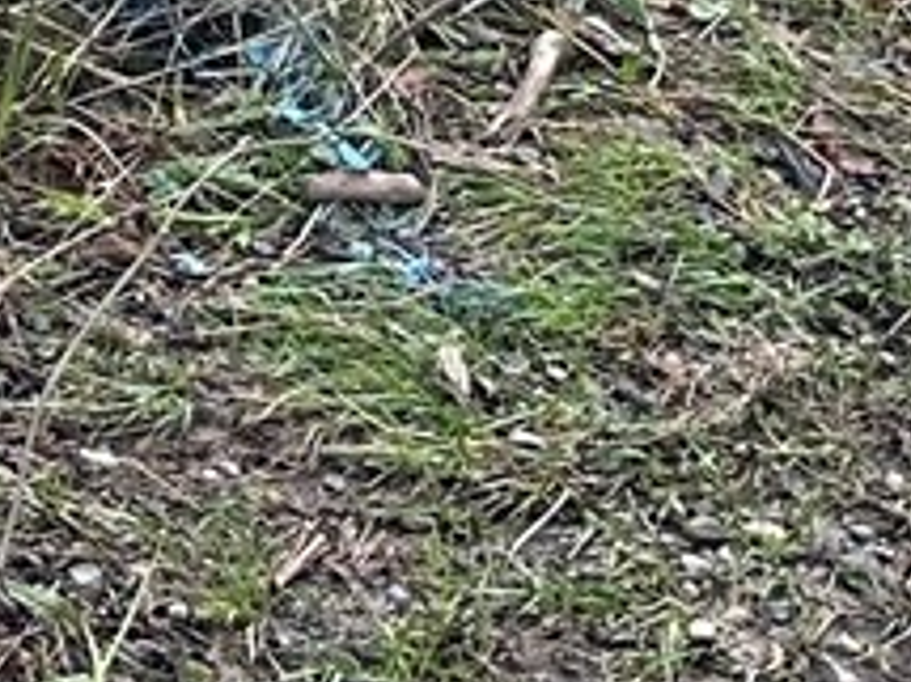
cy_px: -873
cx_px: -1051
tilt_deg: -10.7
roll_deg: +1.9
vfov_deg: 7.8
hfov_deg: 10.0
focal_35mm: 179
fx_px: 4708
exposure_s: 1/163
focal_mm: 6.86
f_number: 1.78
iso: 80
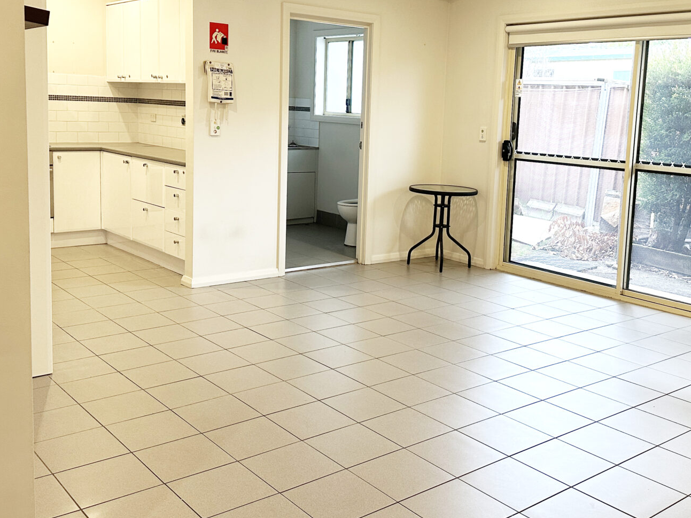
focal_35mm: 38
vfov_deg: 37.6
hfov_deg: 48.9
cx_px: 370
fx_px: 759
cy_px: 203
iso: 160
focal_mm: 6.86
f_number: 1.78
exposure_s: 1/100
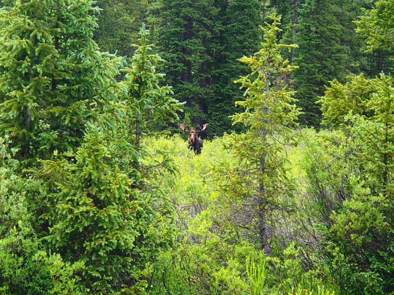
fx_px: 1138
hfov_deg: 19.6
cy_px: 148
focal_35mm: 100
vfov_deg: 14.8
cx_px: 197
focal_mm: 18
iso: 200
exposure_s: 1/125
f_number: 4.9
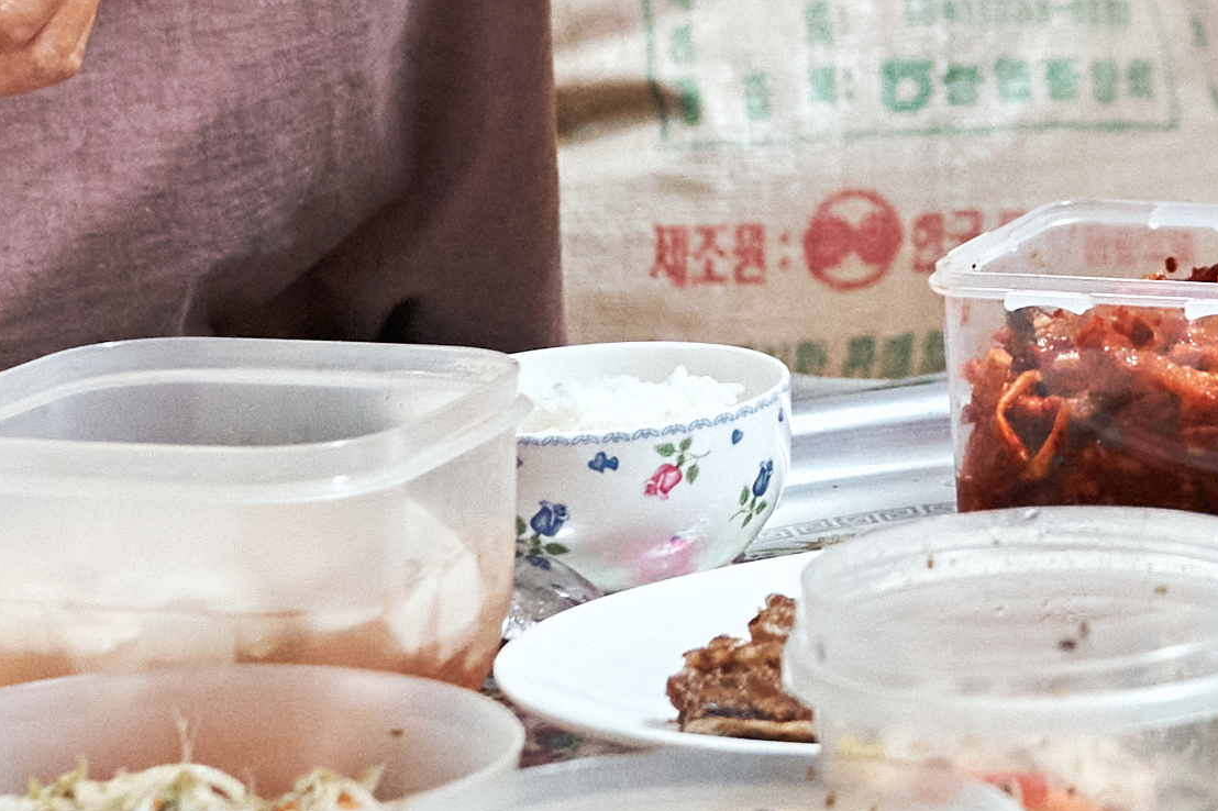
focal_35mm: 130
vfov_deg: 10.4
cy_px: -115
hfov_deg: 15.1
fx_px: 4397
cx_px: 1518
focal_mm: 24
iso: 3200
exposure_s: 1/100
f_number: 2.8
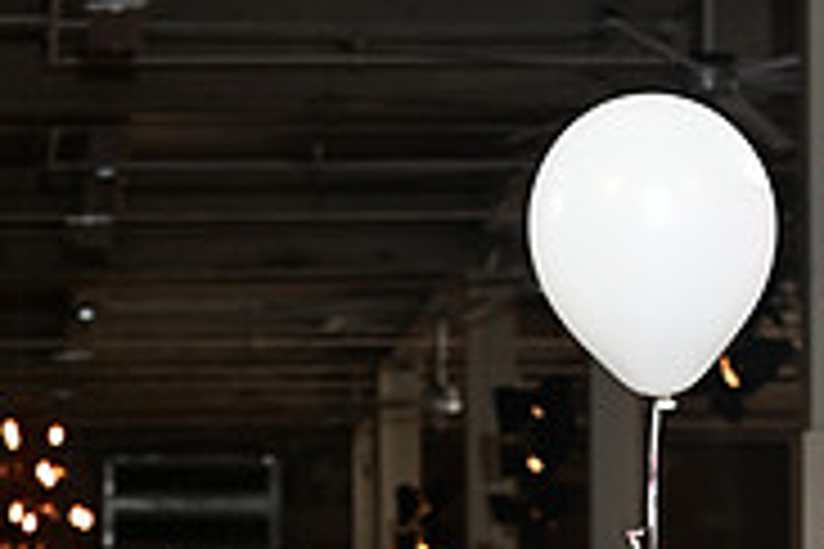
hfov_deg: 9.3
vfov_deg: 6.0
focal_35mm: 222
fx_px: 5081
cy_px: 1224
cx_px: 423
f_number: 6.3
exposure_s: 1/125
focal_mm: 70
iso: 1000
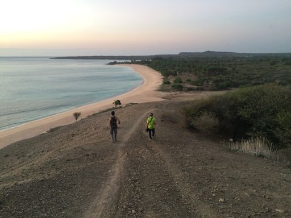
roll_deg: +0.2
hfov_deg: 61.7
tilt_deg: -12.7
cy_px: 109
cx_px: 146
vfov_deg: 48.2
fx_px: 244
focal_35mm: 29
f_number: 2.2
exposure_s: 1/33
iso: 160
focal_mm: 4.15
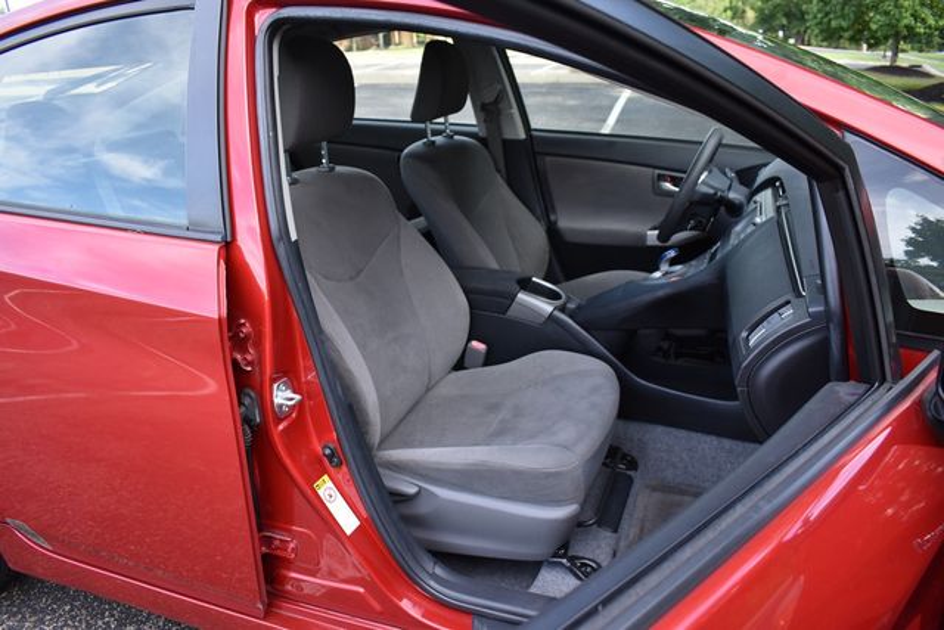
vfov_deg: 48.0
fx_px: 708
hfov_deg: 67.4
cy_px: 315
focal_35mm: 27
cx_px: 472
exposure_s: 1/250
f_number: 4.5
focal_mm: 18
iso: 400
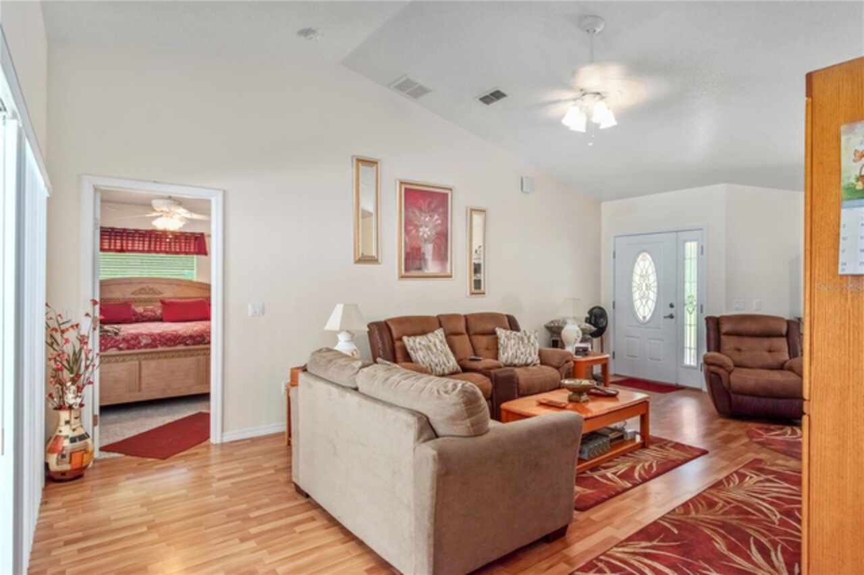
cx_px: 432
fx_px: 468
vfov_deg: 63.2
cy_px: 288
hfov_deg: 85.5
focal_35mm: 20
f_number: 9
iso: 250
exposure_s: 1/2.5
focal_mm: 13
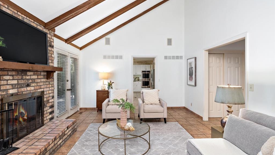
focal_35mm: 19
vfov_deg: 58.3
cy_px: 77
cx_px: 137
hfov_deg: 89.6
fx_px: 139
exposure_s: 1/2
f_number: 5.6
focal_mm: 9
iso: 400
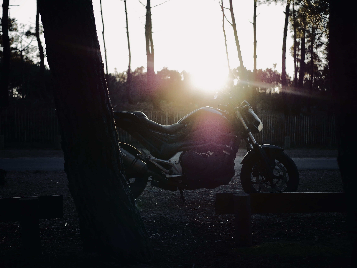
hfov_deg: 38.2
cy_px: 134
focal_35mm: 50
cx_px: 178
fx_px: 516
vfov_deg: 29.1
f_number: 1.7
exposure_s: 1/3200
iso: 400
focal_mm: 25
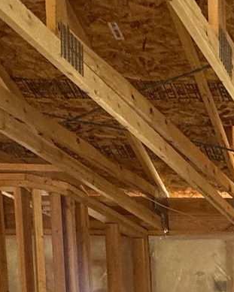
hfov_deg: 16.6
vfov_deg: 21.7
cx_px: 455
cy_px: 449
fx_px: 624
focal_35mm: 72
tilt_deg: -6.4
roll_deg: -0.6
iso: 64
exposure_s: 1/99
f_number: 2.2
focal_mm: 2.22
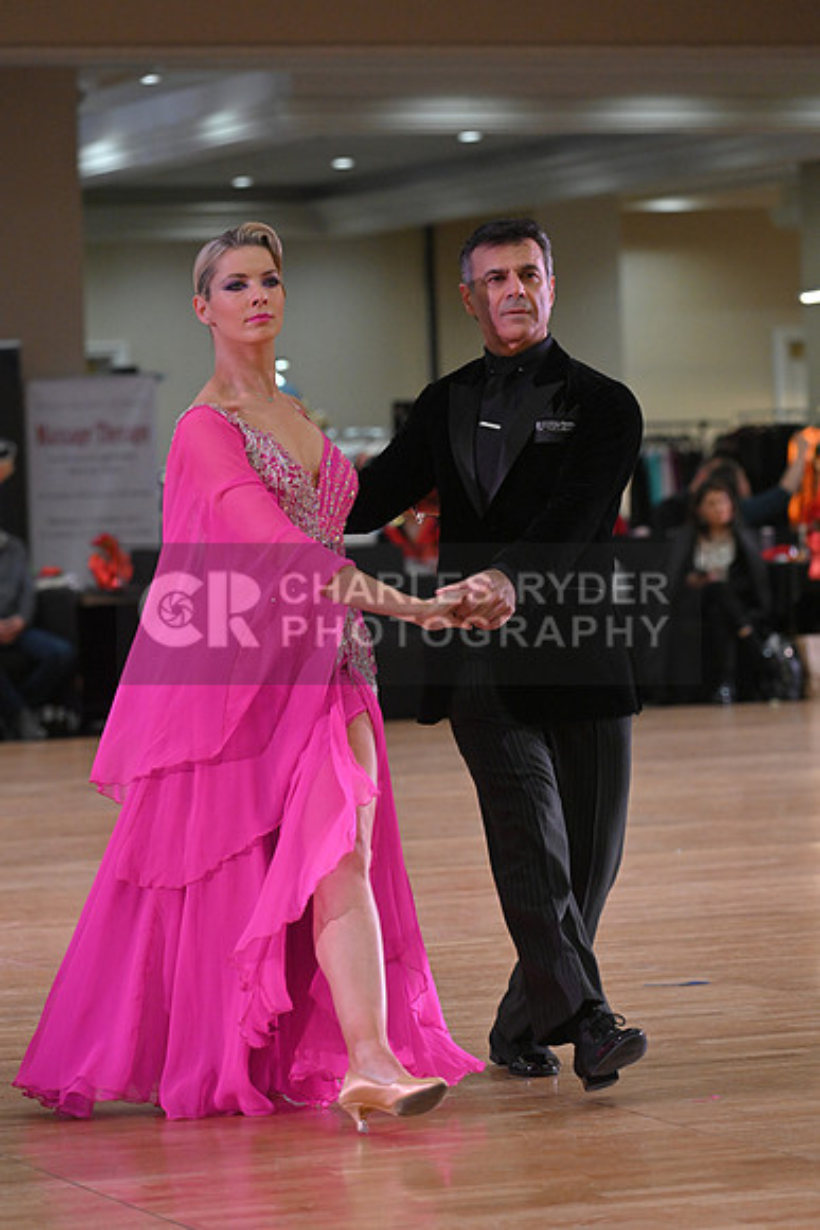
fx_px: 4780
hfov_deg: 9.8
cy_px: 615
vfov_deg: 14.7
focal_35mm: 140
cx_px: 410
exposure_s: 1/400
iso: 3200
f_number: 5
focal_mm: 140
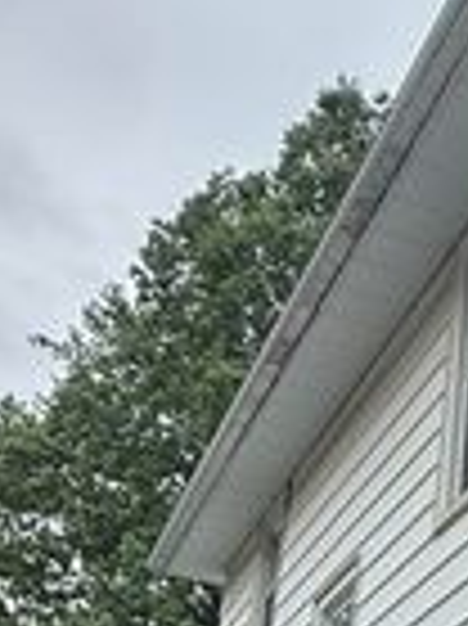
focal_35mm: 67
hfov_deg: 17.4
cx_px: 864
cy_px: 808
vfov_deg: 25.2
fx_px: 1210
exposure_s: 1/942
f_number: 2.2
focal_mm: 2.22
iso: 50
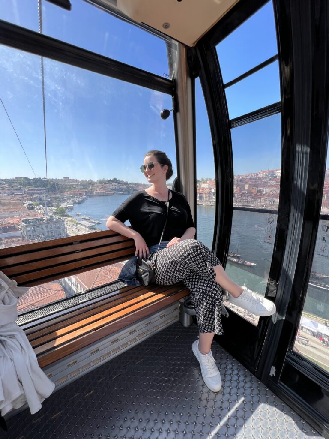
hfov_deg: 89.9
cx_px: 164
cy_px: 220
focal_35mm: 13
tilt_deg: -11.1
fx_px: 165
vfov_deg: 106.2
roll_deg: -0.3
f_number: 1.8
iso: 32
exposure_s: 1/415
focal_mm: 1.57
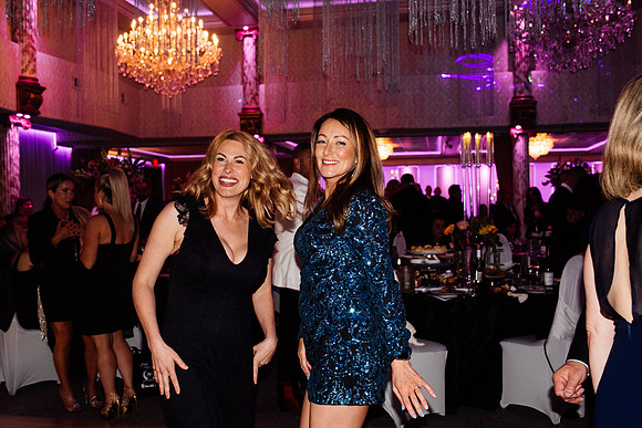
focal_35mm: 35
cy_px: 214
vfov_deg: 37.9
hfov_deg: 54.4
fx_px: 624
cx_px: 321
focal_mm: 35
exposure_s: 1/200
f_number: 4
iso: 1600
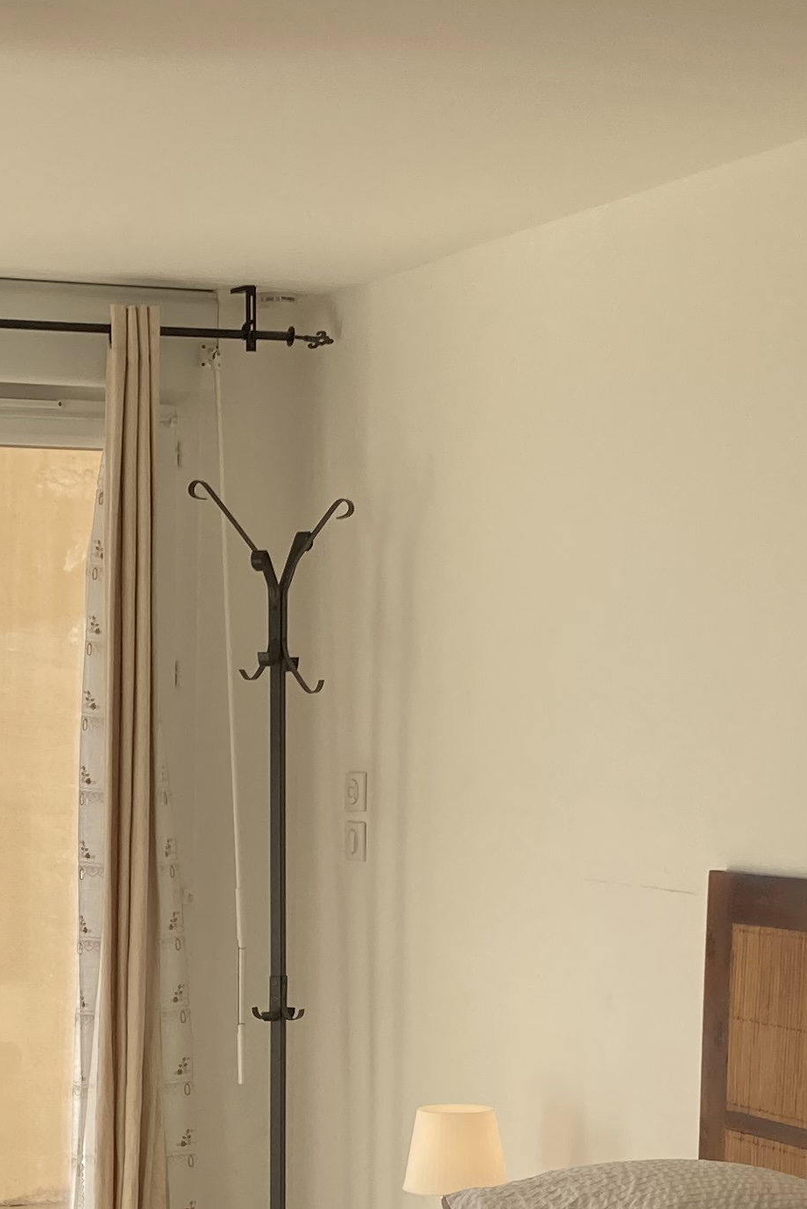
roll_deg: -0.1
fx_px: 2857
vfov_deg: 23.5
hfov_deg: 15.9
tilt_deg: -6.3
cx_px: 128
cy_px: 1009
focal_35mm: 85
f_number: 1.8
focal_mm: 3.99
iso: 20
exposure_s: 1/527
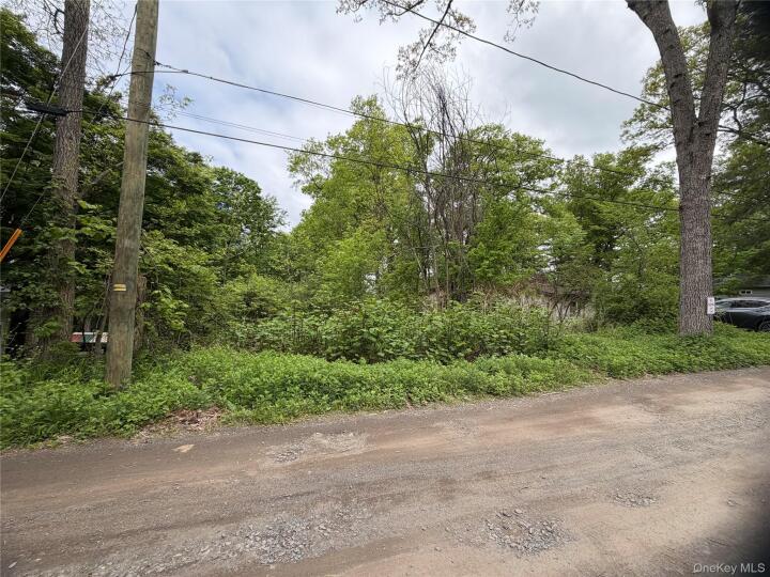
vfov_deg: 85.7
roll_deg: -1.0
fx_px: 311
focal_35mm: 14
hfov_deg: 102.1
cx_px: 385
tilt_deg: +1.1
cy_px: 288
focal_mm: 2.22
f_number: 2.2
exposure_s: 1/734
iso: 40
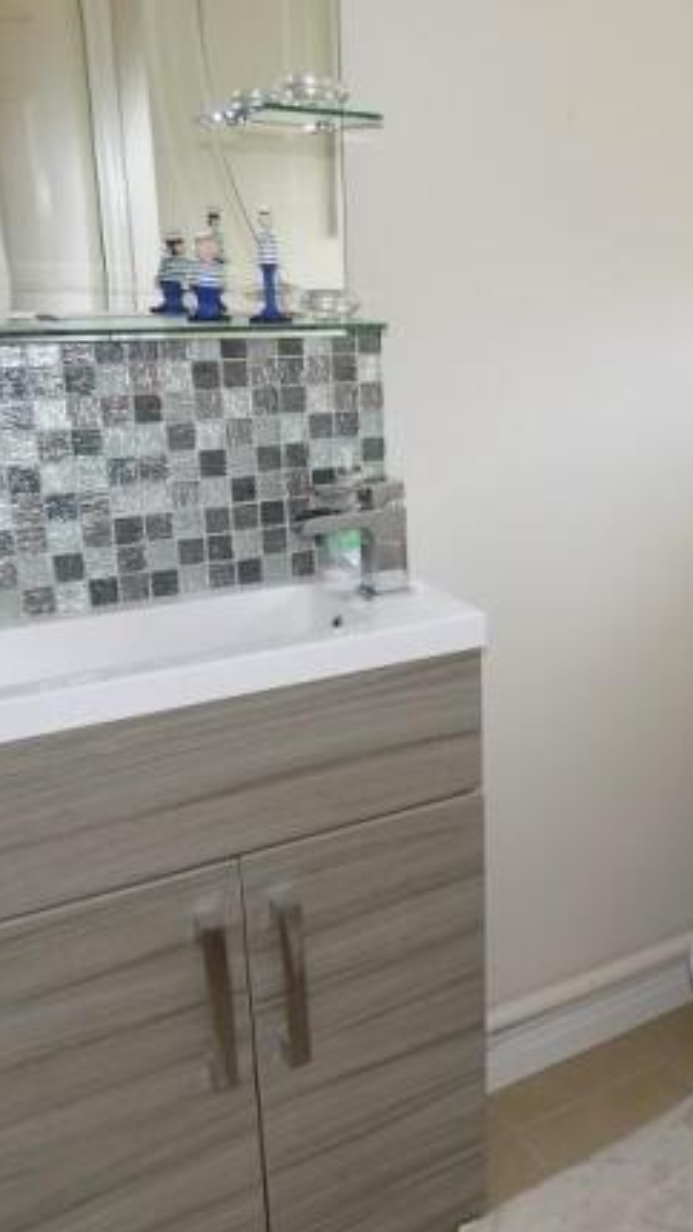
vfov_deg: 58.0
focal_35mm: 34
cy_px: 623
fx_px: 1110
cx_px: 600
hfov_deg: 33.2
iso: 200
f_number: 3.1
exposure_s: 1/30
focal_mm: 4
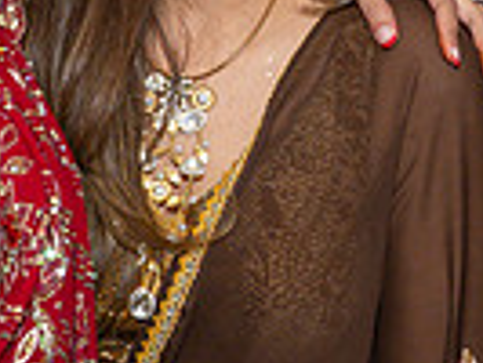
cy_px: 74
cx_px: 437
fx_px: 2053
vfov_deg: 10.1
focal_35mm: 147
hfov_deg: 13.3
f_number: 8
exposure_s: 1/250
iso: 640
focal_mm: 17
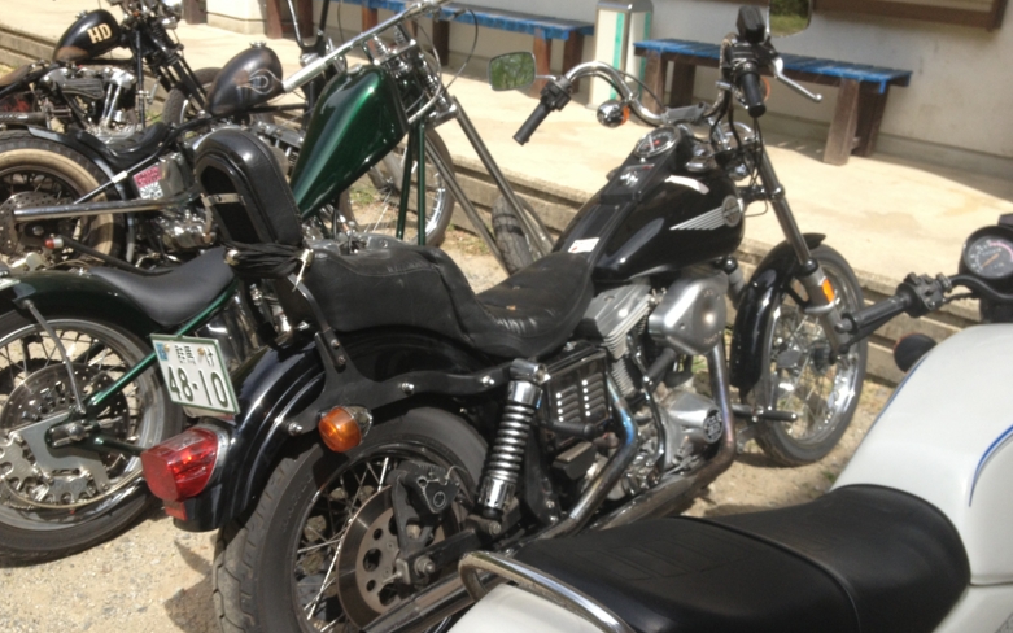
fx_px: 1049
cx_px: 510
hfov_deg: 51.5
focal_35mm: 38
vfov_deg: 33.5
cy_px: 361
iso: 50
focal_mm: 4.28
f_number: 2.4
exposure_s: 1/1255
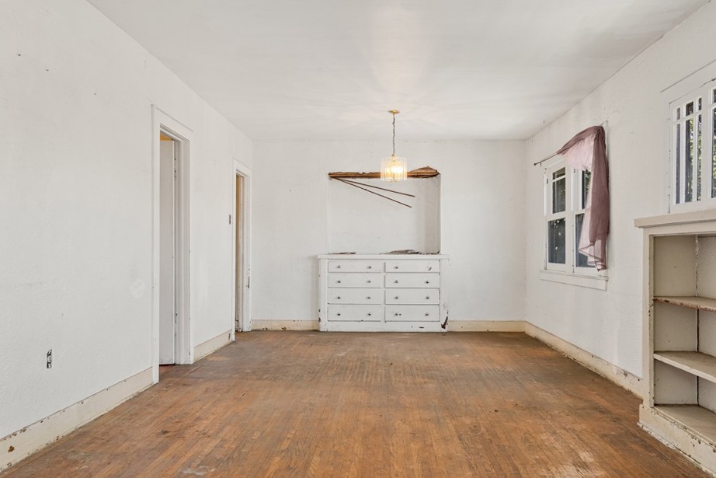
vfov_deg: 43.6
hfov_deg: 61.8
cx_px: 390
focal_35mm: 30
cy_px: 260
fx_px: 597
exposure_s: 1/3
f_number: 8
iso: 400
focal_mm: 18
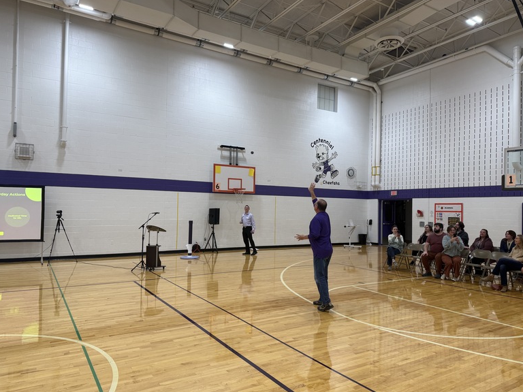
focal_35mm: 25
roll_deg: -1.0
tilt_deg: +0.8
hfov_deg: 69.4
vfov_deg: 54.9
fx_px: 378
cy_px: 201
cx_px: 270
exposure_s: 1/120
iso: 100
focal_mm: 6.76
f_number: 1.78
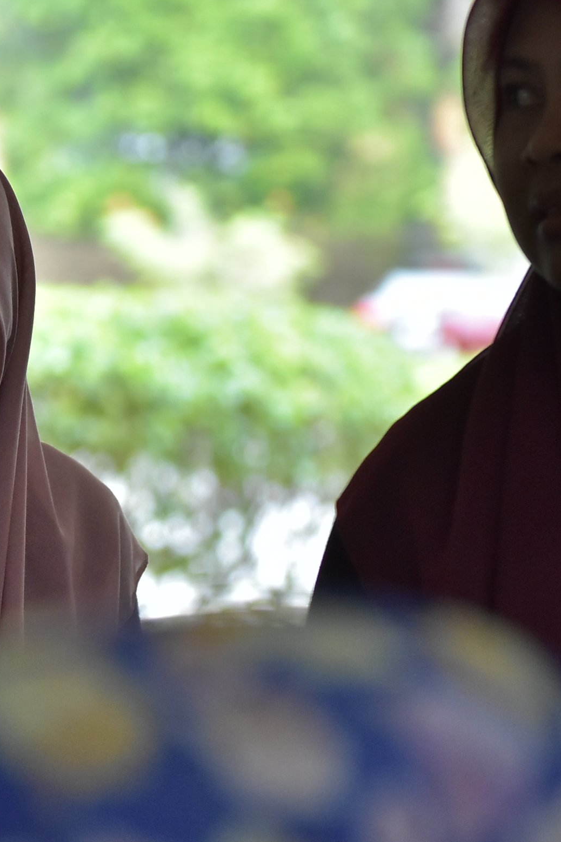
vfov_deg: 10.2
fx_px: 4721
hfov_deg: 6.7
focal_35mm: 202
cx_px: -236
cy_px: 426
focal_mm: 70
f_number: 2.8
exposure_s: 1/200
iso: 1600
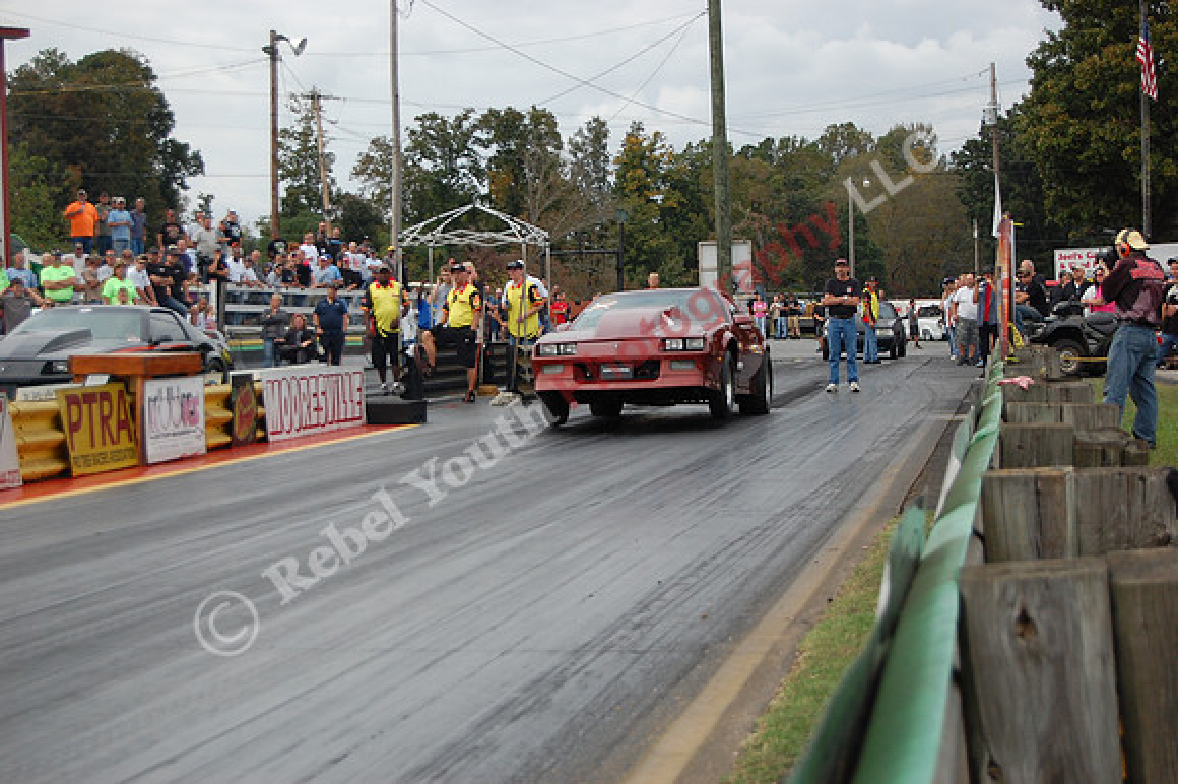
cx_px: 589
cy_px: 392
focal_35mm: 75
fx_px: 2453
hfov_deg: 27.0
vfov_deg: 18.2
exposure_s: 1/800
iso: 400
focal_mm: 50
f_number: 5.6
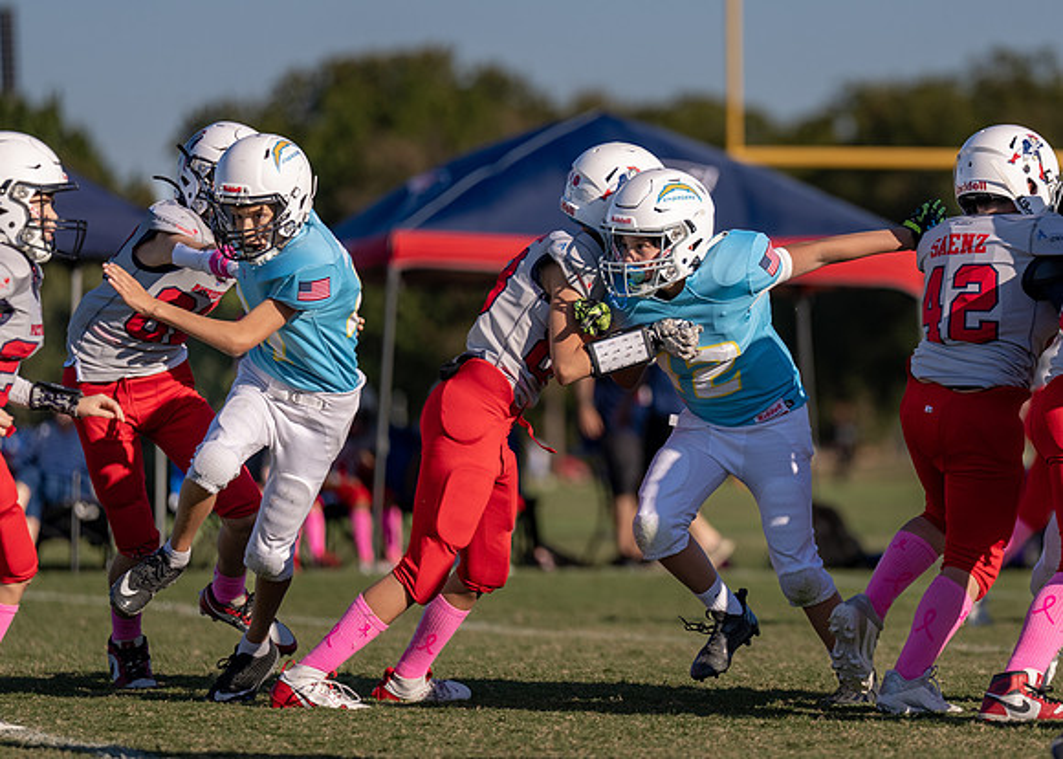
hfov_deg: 6.1
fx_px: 9924
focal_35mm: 329
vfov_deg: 4.4
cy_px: 321
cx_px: 804
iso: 100
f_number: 2.8
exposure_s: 1/2500
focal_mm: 200
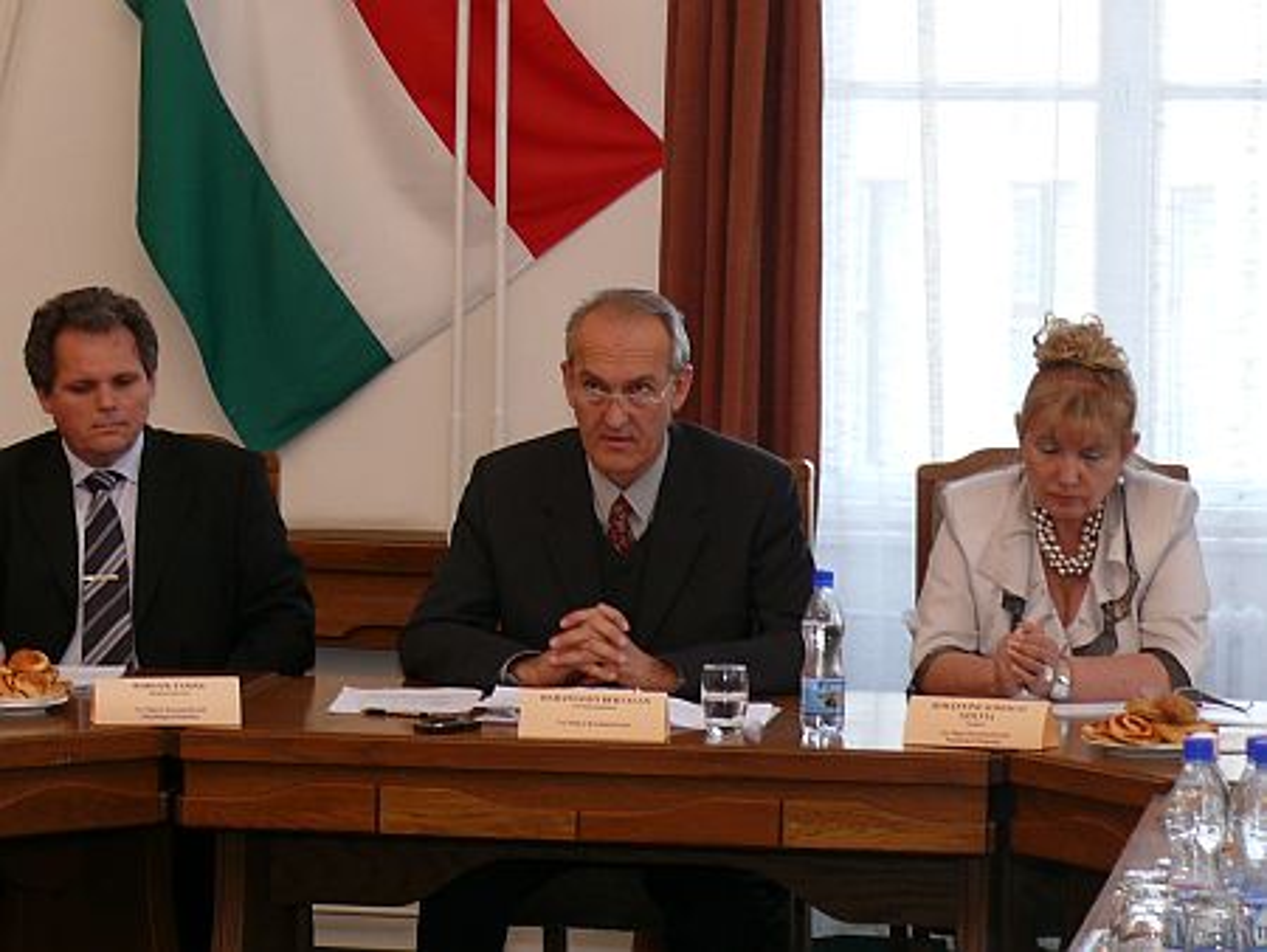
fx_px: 4578
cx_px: 634
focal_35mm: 125
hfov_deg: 15.8
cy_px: 476
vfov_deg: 11.9
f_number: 3.2
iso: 100
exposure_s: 1/30
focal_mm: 14.9
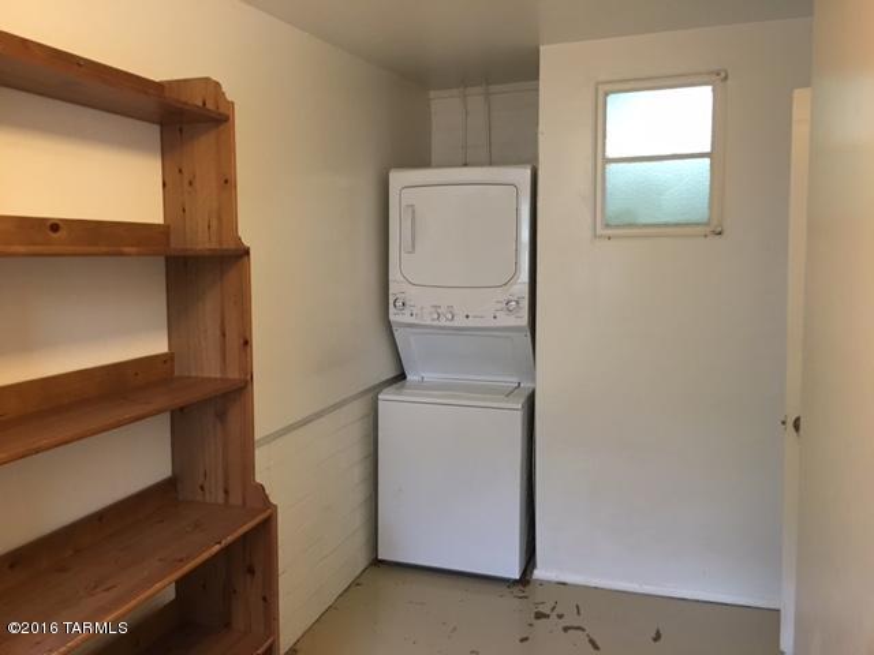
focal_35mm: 29
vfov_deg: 48.2
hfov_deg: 61.7
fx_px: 732
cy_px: 328
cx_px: 437
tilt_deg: -4.7
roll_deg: -0.4
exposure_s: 1/10
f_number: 2.2
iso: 100
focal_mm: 4.15
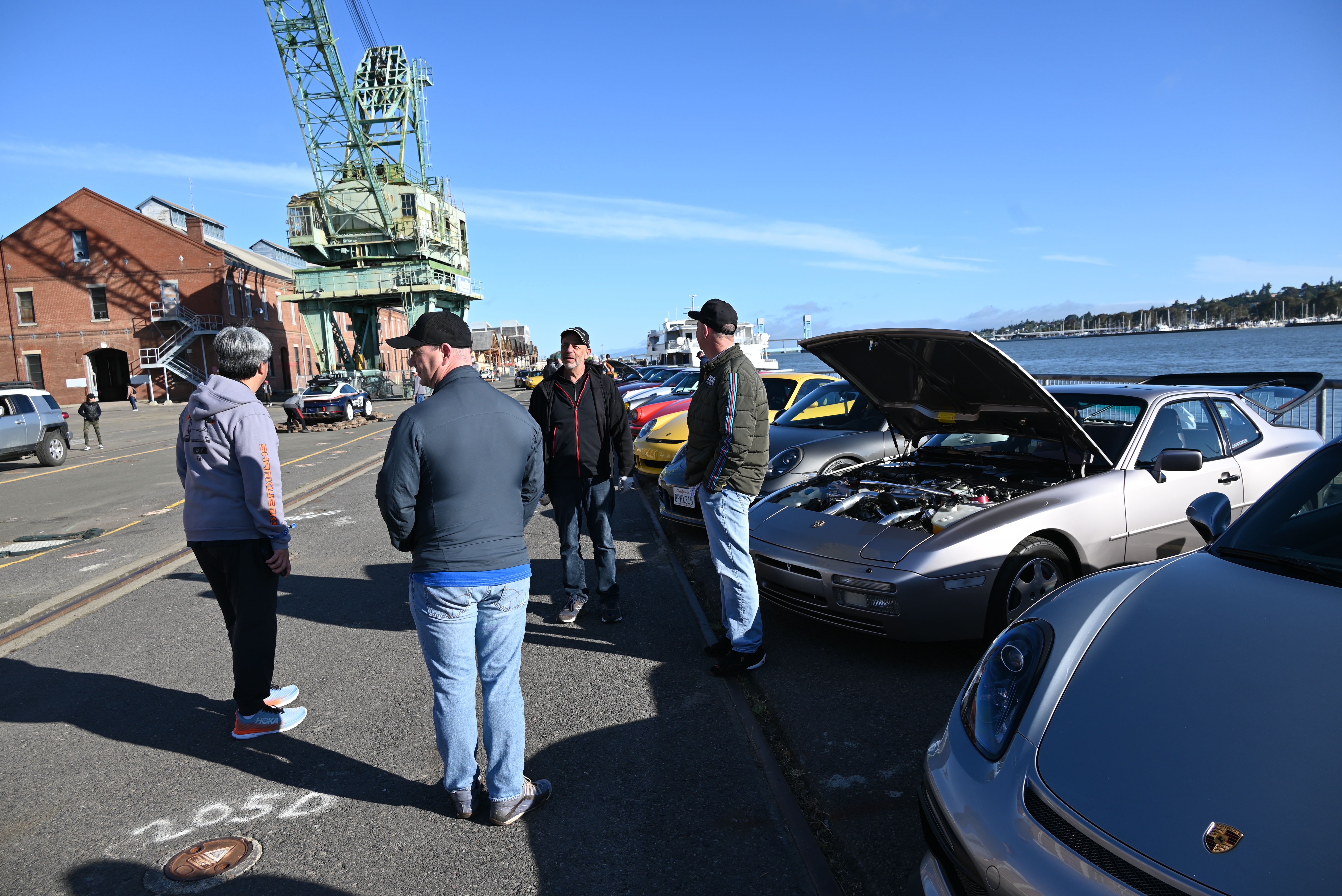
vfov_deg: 53.2
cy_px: 448
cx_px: 671
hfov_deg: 73.7
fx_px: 895
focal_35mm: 24
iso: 100
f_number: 6.3
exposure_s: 1/320
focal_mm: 24
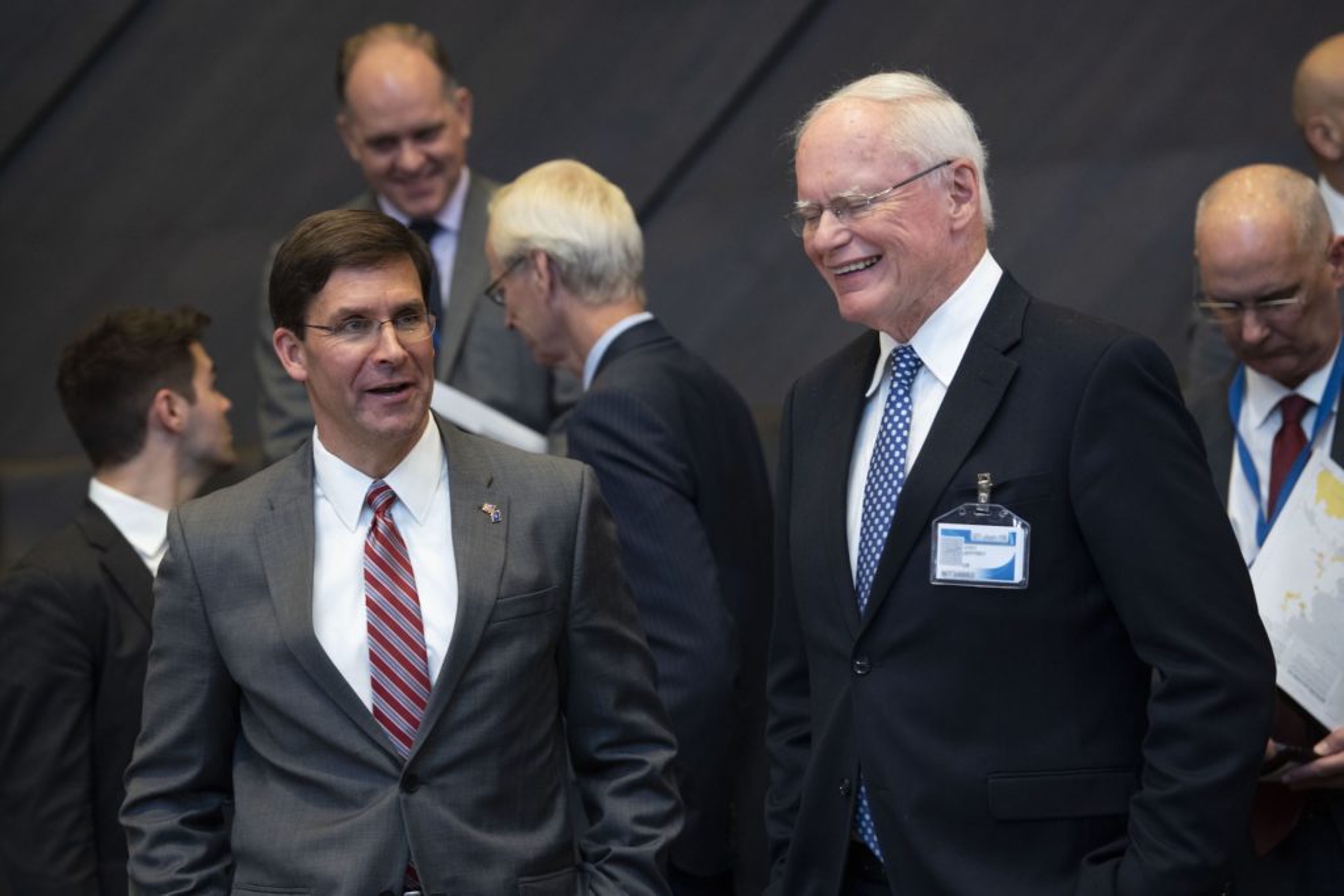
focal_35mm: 135
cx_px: 672
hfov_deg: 15.2
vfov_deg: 10.2
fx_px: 5040
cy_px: 448
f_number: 3.5
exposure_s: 1/160
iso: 1600
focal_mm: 135
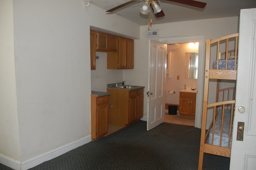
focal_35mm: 27
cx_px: 128
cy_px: 85
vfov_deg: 47.9
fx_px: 192
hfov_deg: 67.4
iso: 400
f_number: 3.5
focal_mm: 18
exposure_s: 1/60
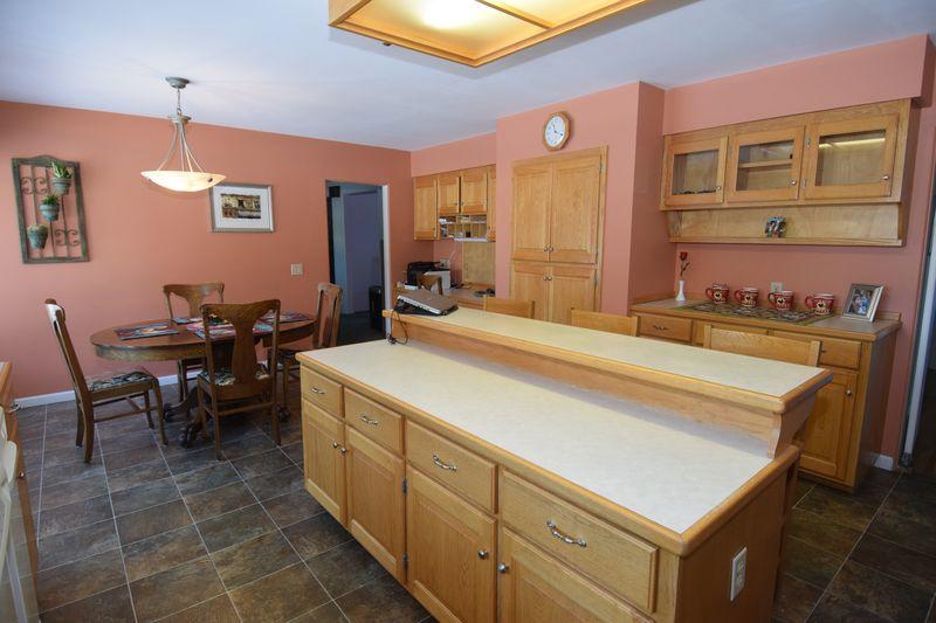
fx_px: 468
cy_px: 312
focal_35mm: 18
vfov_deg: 67.4
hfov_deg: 90.0
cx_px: 468
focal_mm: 12
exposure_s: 1/125
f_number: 5.6
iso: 800
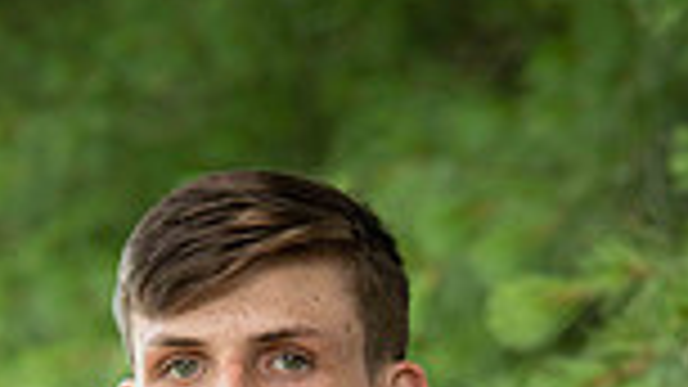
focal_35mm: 493
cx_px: 297
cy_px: 950
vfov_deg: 2.4
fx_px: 8992
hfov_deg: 4.4
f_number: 6.3
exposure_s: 1/200
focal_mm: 160
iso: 500
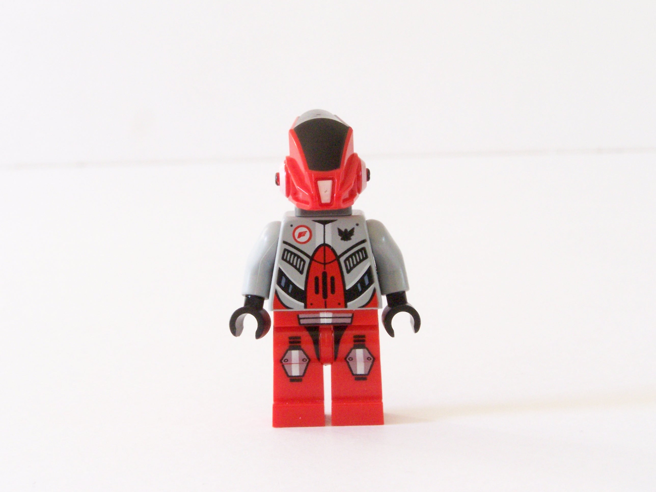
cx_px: 328
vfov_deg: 15.7
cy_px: 246
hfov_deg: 20.9
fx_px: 1781
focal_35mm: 94
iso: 400
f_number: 8
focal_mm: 15.6
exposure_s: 1/15
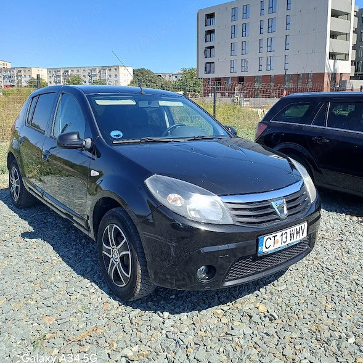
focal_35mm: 30
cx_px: 183
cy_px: 143
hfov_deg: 54.0
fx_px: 356
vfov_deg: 53.6
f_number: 1.8
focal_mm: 4.65
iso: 50
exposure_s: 1/1000
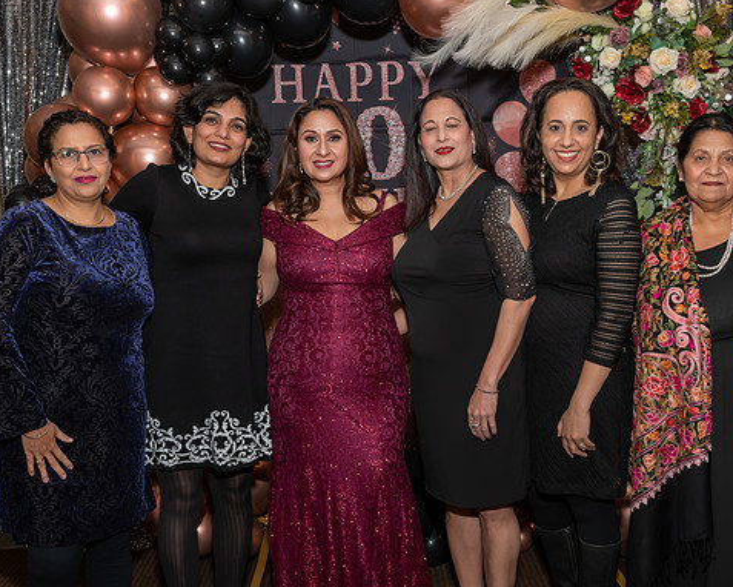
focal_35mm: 43
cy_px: 311
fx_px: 933
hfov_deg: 42.8
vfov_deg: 34.9
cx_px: 407
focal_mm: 22
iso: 500
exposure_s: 1/250
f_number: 9
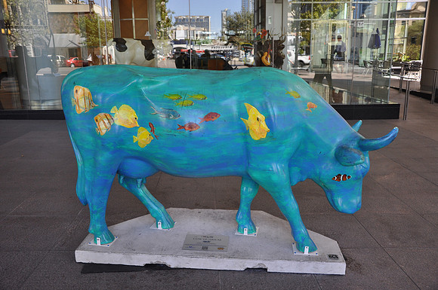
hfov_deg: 59.6
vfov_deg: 41.6
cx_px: 219
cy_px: 145
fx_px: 383
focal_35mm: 32
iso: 400
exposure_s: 1/60
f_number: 4
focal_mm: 21
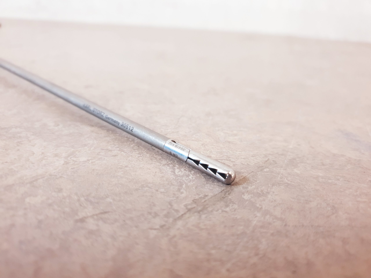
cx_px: 186
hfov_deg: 67.3
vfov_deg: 53.1
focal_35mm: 26
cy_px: 139
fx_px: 279
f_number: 1.5
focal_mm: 4.3
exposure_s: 1/50
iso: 320
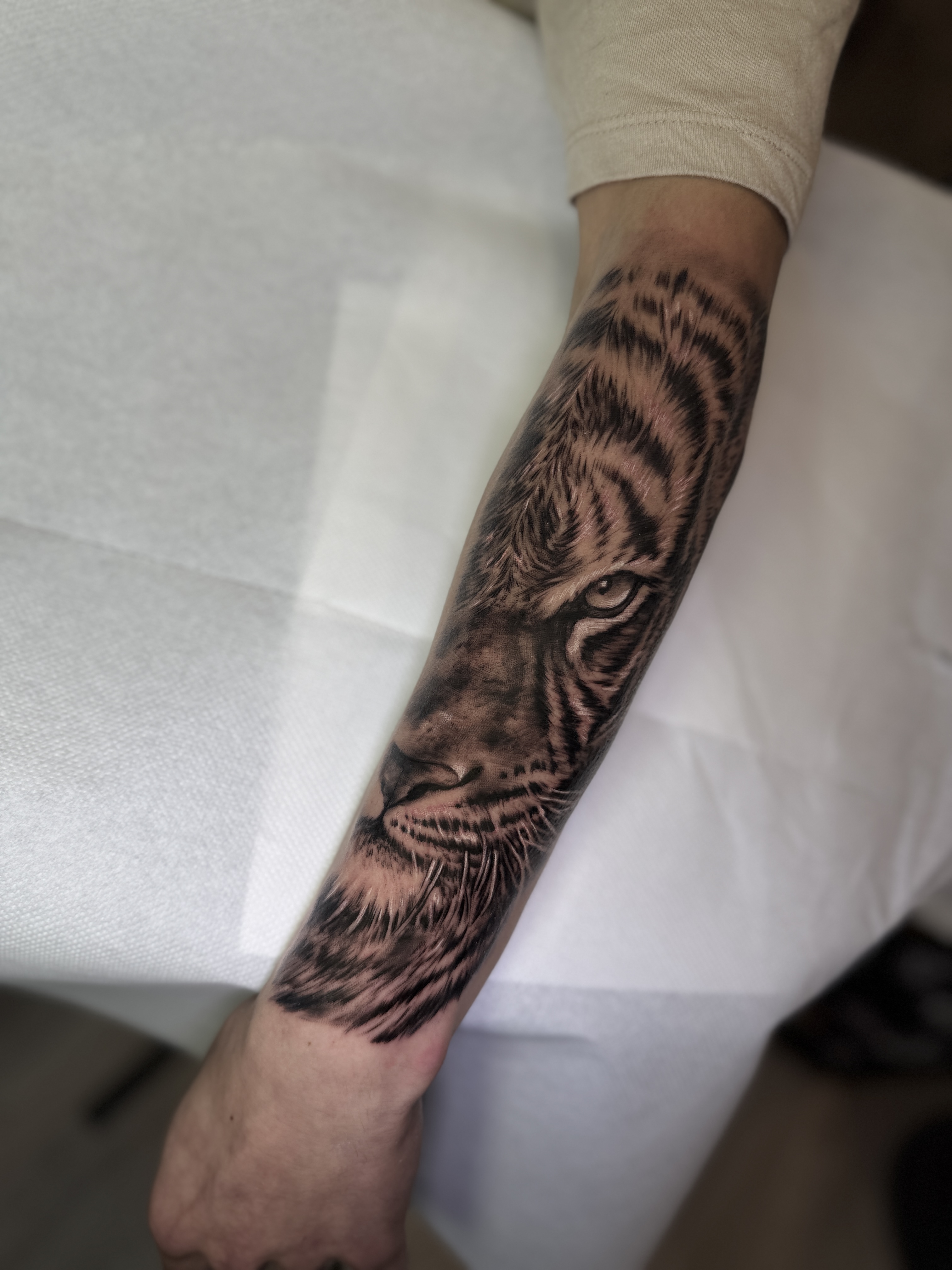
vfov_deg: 71.6
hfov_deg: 56.8
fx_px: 880
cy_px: 635
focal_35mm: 24
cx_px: 476
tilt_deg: -55.6
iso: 80
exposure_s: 1/120
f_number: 1.78
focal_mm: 6.76
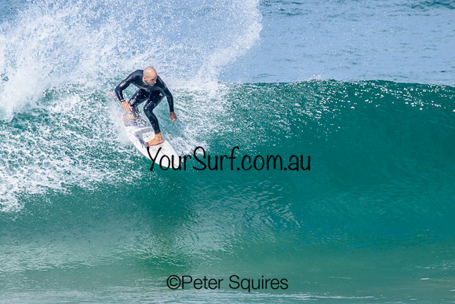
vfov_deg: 1.4
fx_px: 12735
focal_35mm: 1007
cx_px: 197
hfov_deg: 2.0
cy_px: 145
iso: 720
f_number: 11
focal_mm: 800
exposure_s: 1/2000
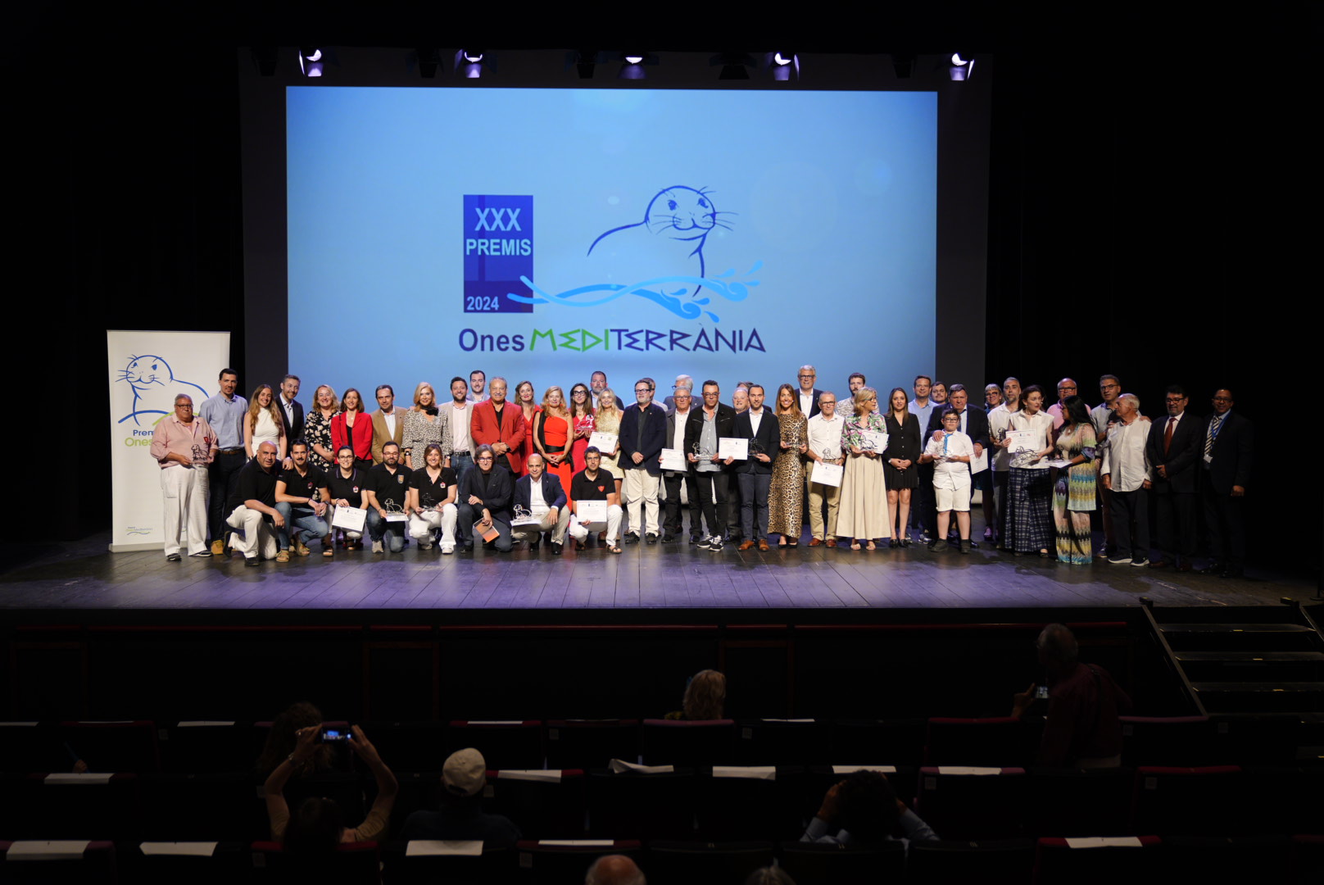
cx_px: 662
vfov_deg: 38.9
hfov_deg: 55.8
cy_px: 442
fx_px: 1251
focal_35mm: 34
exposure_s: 1/200
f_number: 2.8
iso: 1000
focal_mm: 34
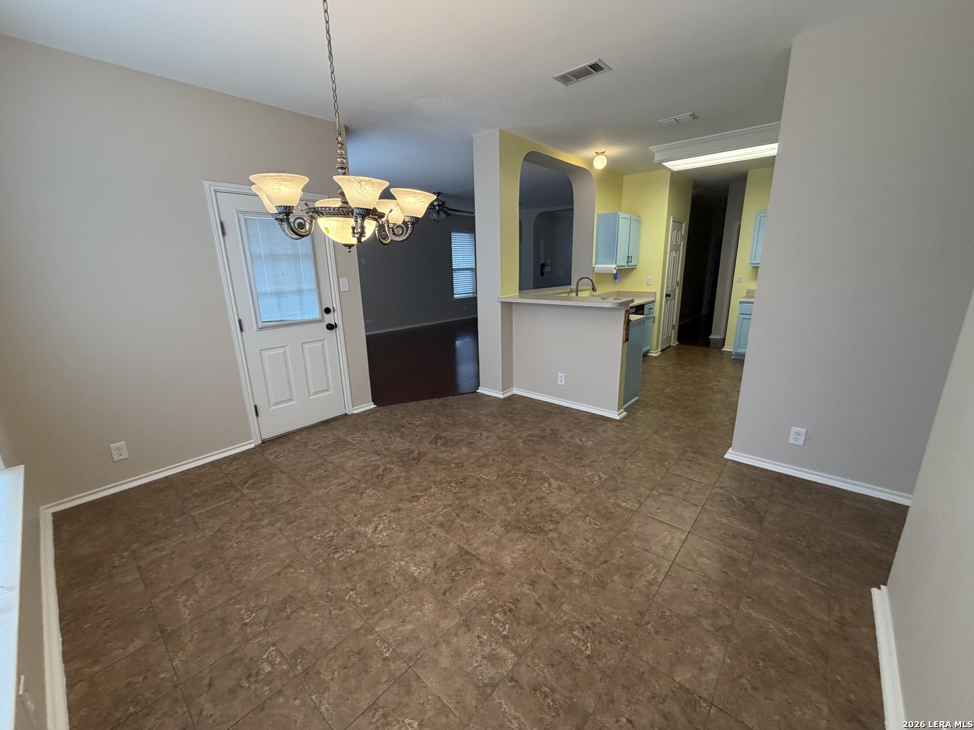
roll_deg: +1.5
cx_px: 487
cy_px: 365
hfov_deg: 102.1
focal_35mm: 14
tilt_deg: -14.6
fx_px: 394
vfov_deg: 85.7
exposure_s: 1/120
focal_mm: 2.22
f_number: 2.2
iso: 200
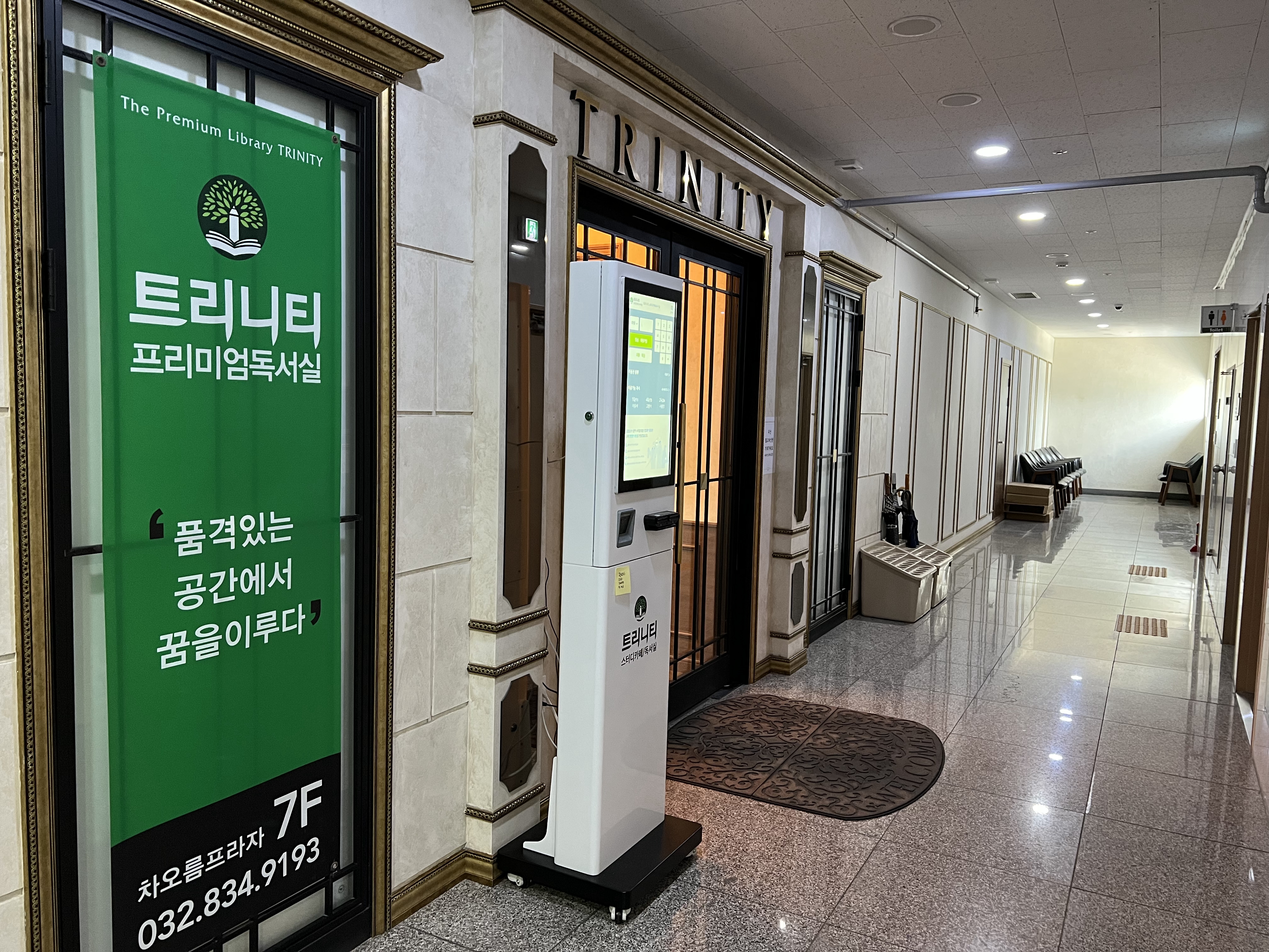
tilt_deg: -4.6
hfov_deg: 67.3
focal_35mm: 26
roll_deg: -0.9
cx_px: 634
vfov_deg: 53.1
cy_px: 476
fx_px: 953
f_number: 1.5
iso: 320
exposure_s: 1/60
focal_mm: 5.7
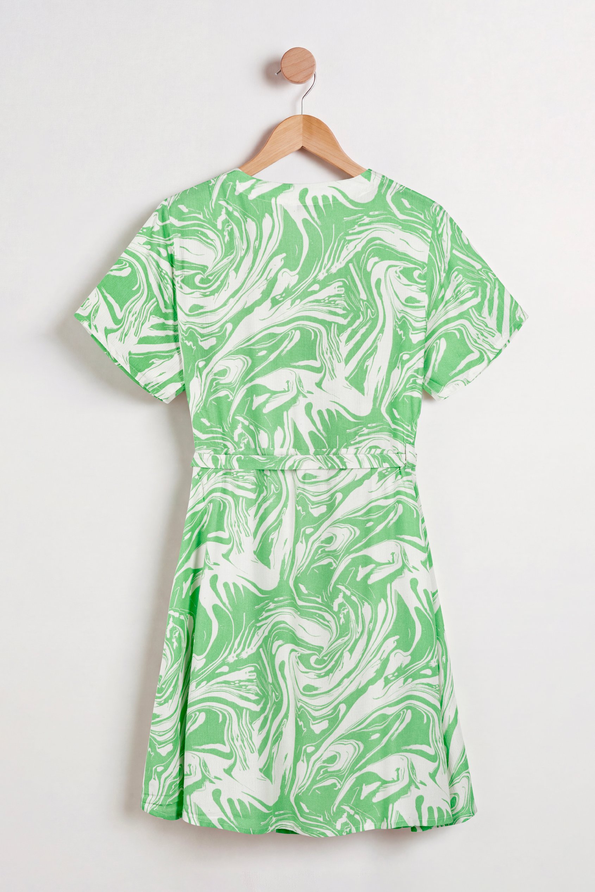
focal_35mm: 46
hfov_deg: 29.2
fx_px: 1140
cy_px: 446
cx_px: 298
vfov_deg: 42.7
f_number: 7.1
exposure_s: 1/160
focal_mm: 46
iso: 100
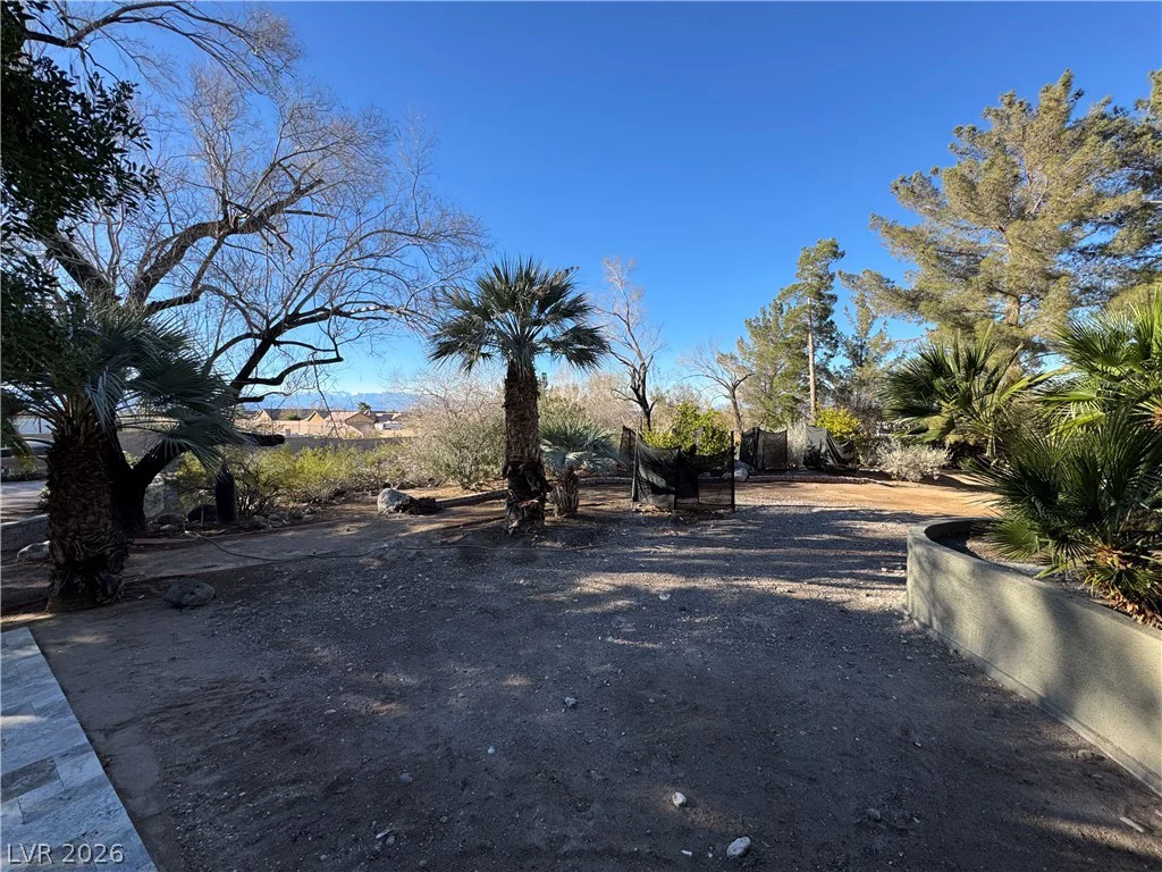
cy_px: 436
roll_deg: +0.1
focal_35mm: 14
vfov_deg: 85.7
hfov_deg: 102.1
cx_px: 581
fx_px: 470
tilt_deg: -2.7
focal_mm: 2.22
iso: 40
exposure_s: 1/879
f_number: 2.2
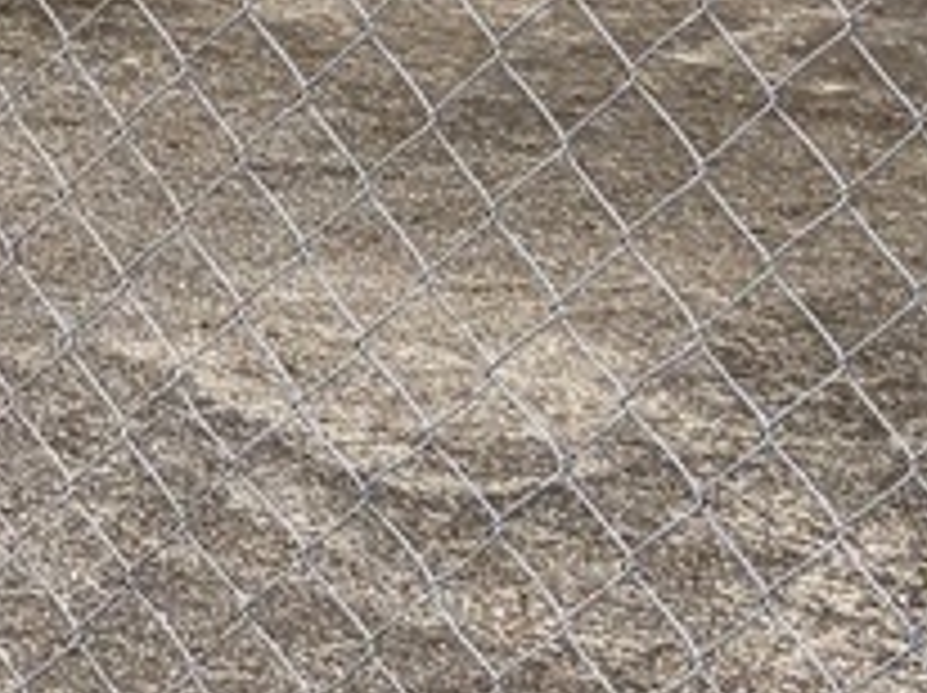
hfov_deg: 10.1
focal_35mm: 182
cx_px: -936
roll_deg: -1.7
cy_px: -639
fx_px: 4868
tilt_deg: -6.1
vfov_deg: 7.8
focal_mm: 5.96
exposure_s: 1/739
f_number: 1.6
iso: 64
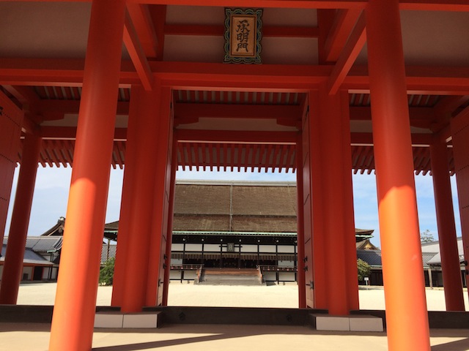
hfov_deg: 61.7
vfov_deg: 48.2
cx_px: 234
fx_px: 393
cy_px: 176
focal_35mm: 29
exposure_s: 1/1466
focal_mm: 4.15
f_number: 2.2
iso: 32
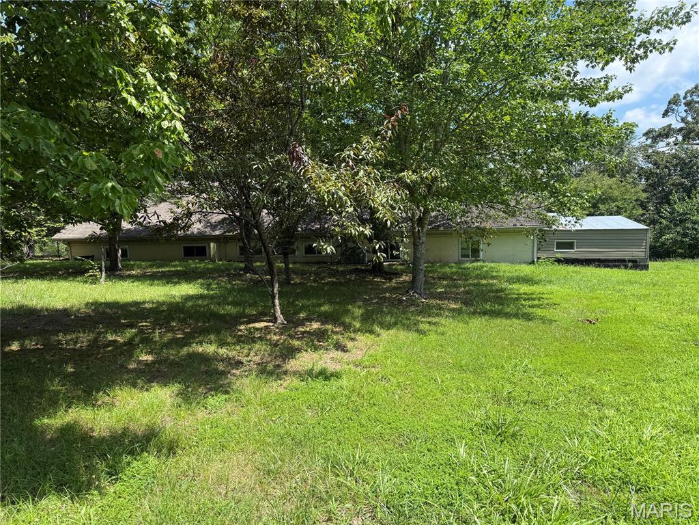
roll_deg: +0.9
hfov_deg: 71.6
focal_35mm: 24
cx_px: 350
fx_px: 485
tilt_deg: -5.9
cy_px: 262
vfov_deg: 56.8
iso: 100
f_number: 1.78
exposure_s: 1/1855
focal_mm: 6.76
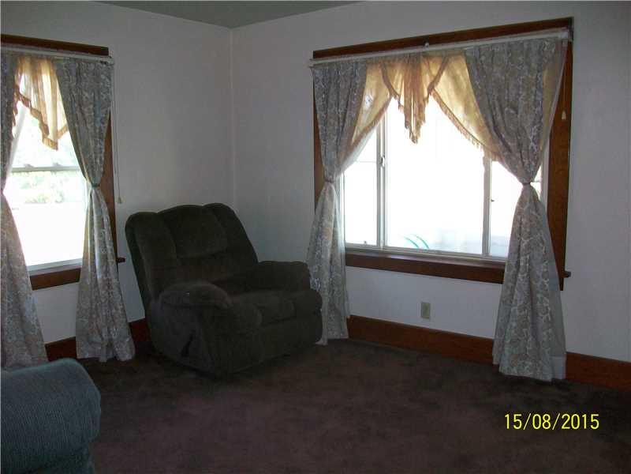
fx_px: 583
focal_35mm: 32
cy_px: 237
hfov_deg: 56.8
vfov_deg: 44.2
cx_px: 316
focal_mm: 5.7
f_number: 2.8
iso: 160
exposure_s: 1/60
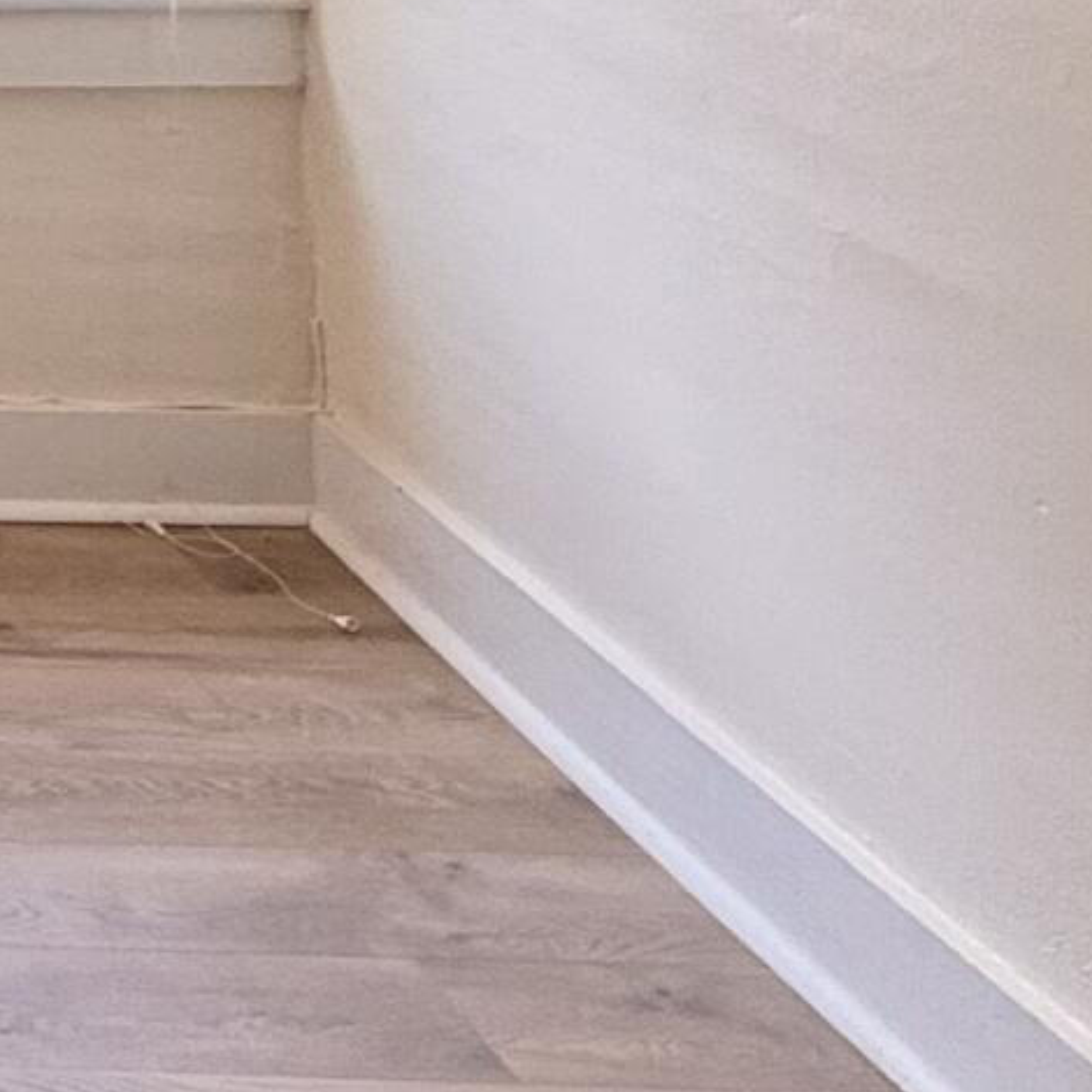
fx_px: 2820
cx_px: -1280
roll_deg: +2.2
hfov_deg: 15.7
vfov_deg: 19.0
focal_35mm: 79
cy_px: -583
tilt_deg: +1.3
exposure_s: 1/111
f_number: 2.2
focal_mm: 2.22
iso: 64
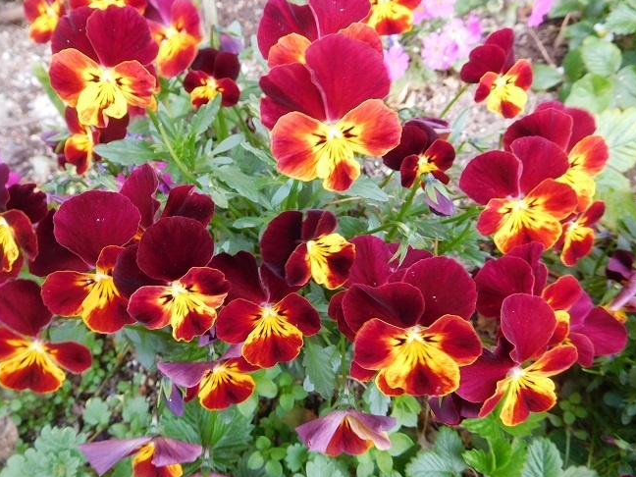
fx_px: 496
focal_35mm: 27
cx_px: 309
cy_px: 250
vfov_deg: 51.3
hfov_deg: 65.3
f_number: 3.4
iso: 125
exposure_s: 1/50
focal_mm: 4.5
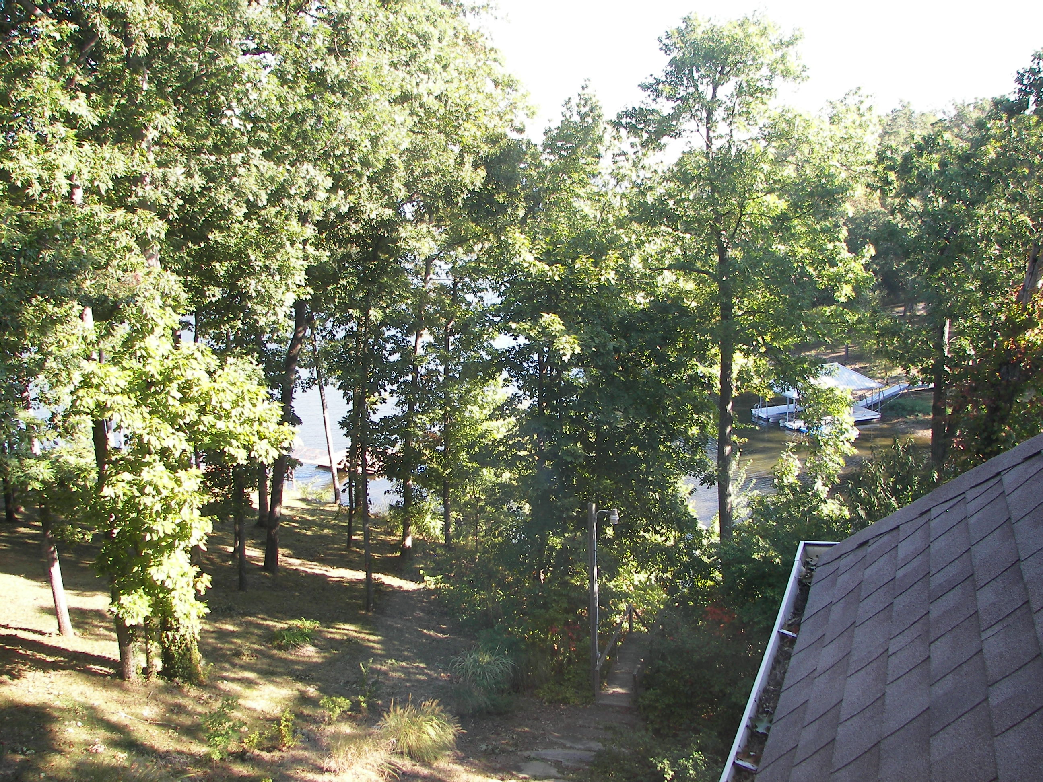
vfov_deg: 39.7
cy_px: 391
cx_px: 522
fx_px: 1085
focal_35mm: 36
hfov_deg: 51.4
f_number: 2.8
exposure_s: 1/80
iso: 50
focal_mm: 6
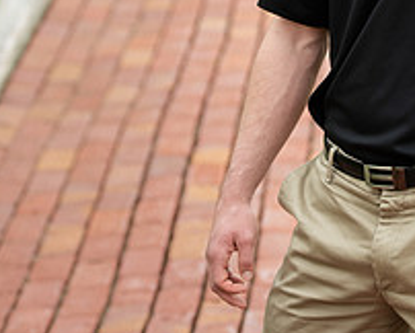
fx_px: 2975
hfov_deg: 7.9
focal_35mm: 242
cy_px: -30
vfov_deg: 6.4
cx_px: 458
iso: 64
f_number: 4
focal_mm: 90
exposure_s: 1/200
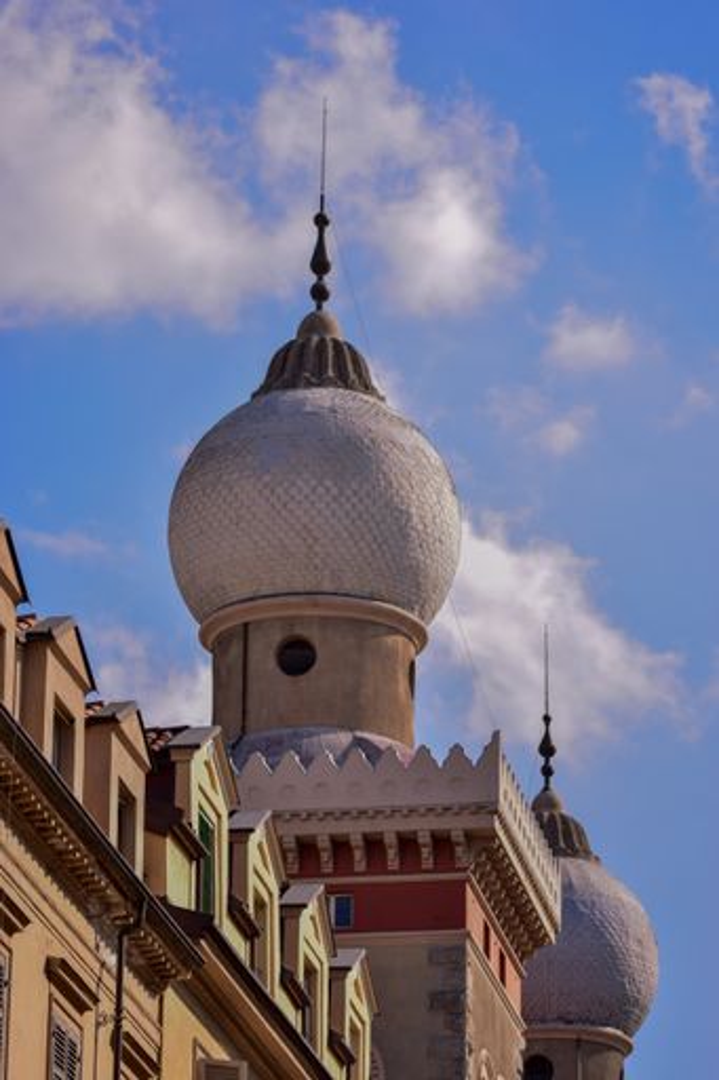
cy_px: 540
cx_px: 360
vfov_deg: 13.0
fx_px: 4721
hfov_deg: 8.7
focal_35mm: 158
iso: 100
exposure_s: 1/1250
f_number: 2.8
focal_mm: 105
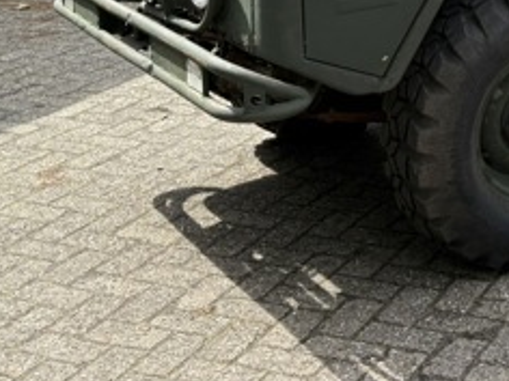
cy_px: -123
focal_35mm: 88
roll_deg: -2.2
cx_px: 572
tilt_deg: -7.2
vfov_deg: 15.9
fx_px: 1294
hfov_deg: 21.1
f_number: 1.6
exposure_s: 1/1953
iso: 64
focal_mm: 5.96
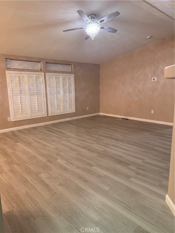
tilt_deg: -9.9
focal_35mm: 24
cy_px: 116
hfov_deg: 56.8
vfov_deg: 71.6
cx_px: 88
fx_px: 162
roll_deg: +1.7
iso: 250
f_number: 1.78
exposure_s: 1/59
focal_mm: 6.76
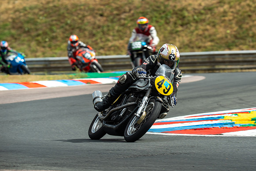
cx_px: 149
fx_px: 3311
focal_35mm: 465
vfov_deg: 3.0
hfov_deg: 4.4
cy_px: 86
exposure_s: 1/320
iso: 125
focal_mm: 400
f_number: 9
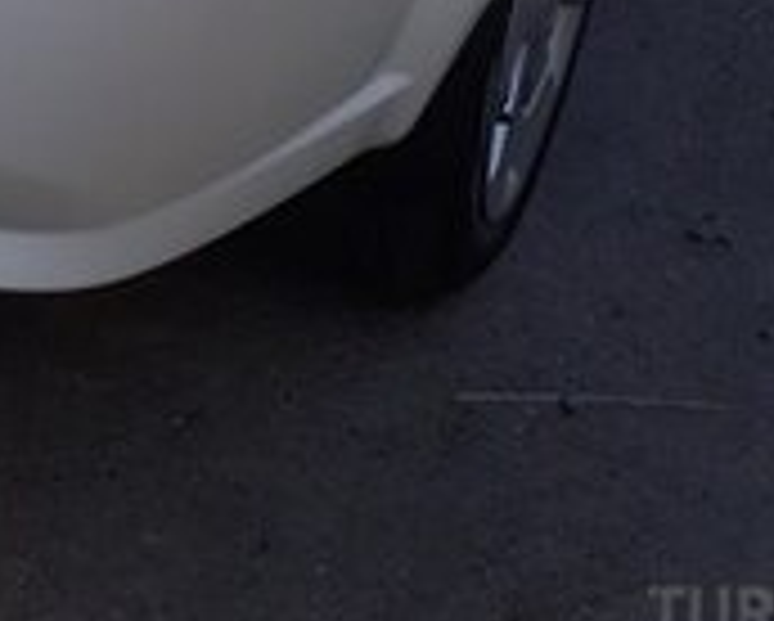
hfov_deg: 16.7
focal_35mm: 101
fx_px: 2316
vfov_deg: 13.9
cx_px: -477
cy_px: -421
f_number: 1.9
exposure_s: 1/778
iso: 40
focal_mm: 3.6
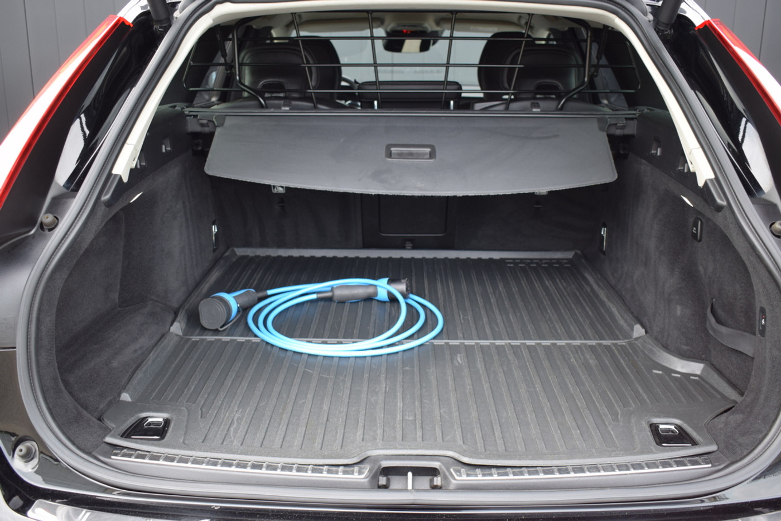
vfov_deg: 38.4
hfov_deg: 55.1
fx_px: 748
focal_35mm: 34
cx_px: 390
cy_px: 260
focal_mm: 23
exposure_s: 1/60
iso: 400
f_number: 4
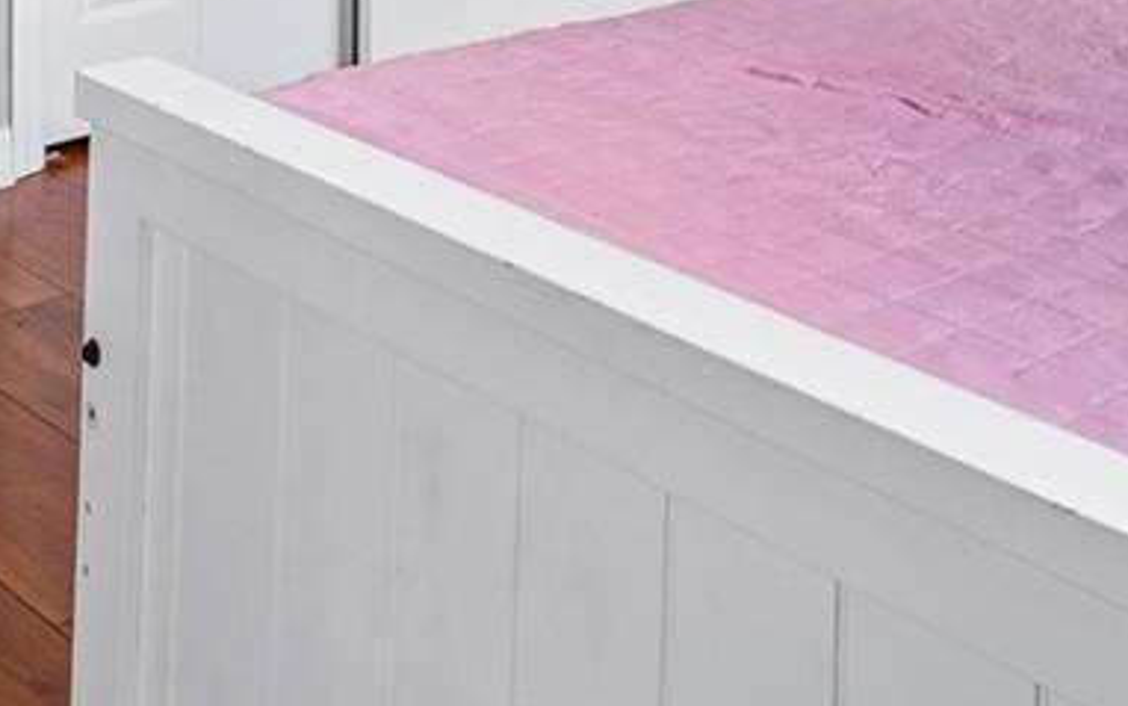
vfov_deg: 16.8
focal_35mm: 64
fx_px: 1968
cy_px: -576
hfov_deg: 30.9
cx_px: 963
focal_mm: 10
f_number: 7.1
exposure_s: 1/4
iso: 100
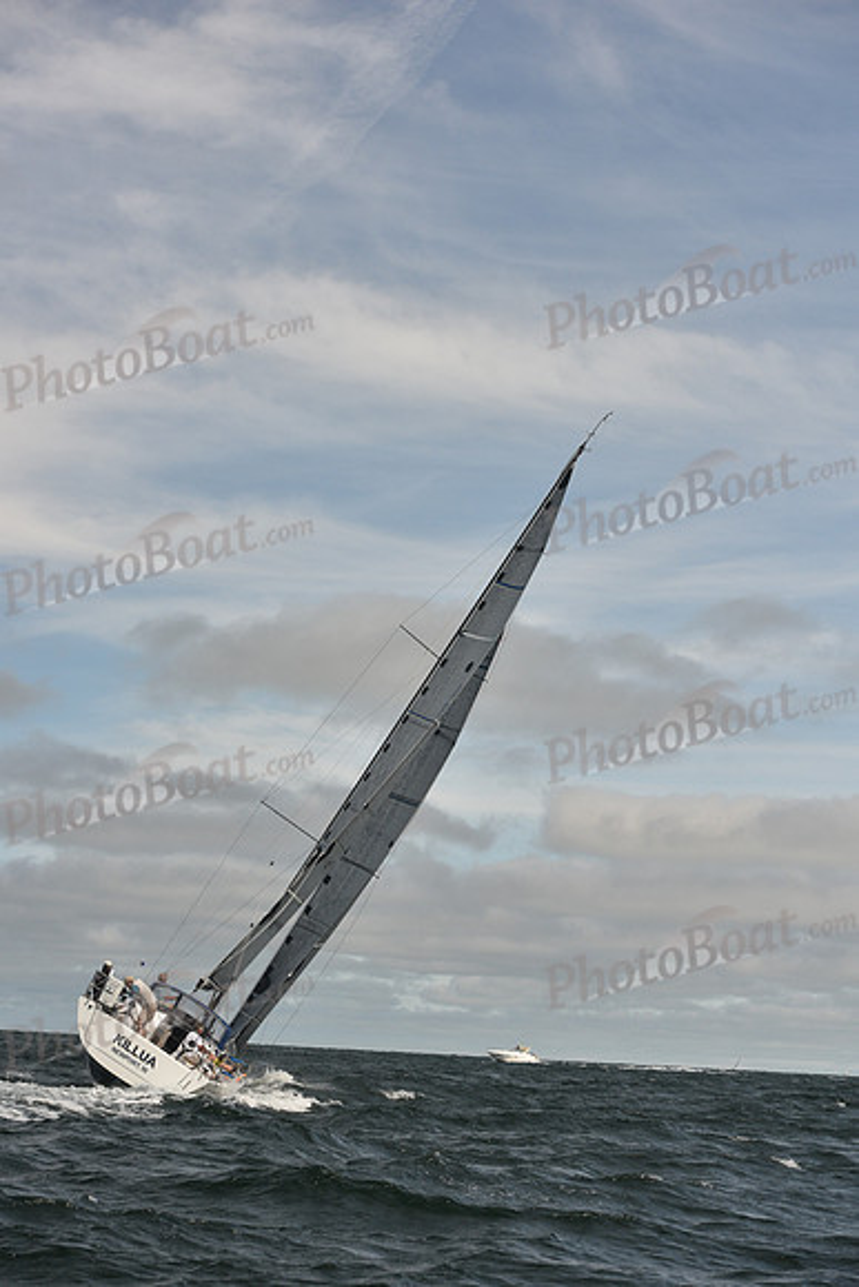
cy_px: 644
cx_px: 430
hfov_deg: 19.5
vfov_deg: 28.8
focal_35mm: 70
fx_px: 2504
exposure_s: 1/1000
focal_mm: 70
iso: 320
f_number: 7.1
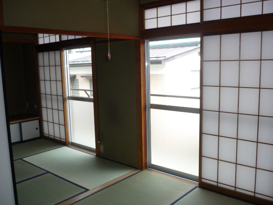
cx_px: 136
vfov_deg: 42.9
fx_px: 260
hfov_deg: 55.4
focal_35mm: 33
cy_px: 102
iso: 100
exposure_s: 1/125
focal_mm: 5.5
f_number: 2.8
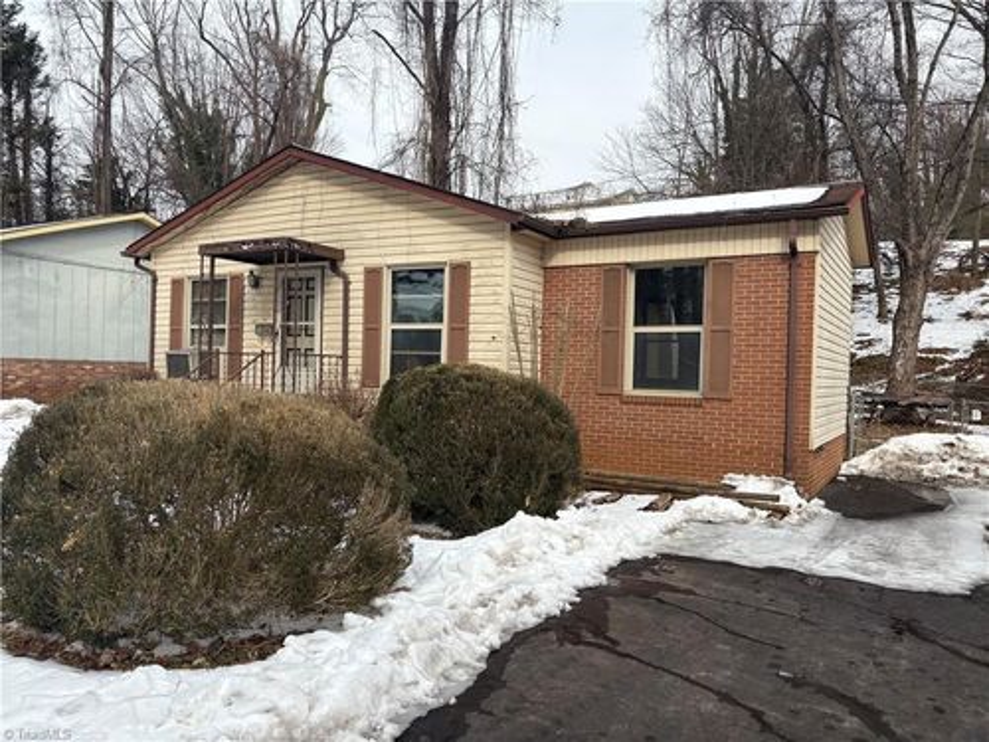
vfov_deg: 53.1
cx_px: 494
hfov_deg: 67.3
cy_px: 371
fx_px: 743
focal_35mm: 26
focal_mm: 5.96
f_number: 1.6
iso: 50
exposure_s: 1/2451
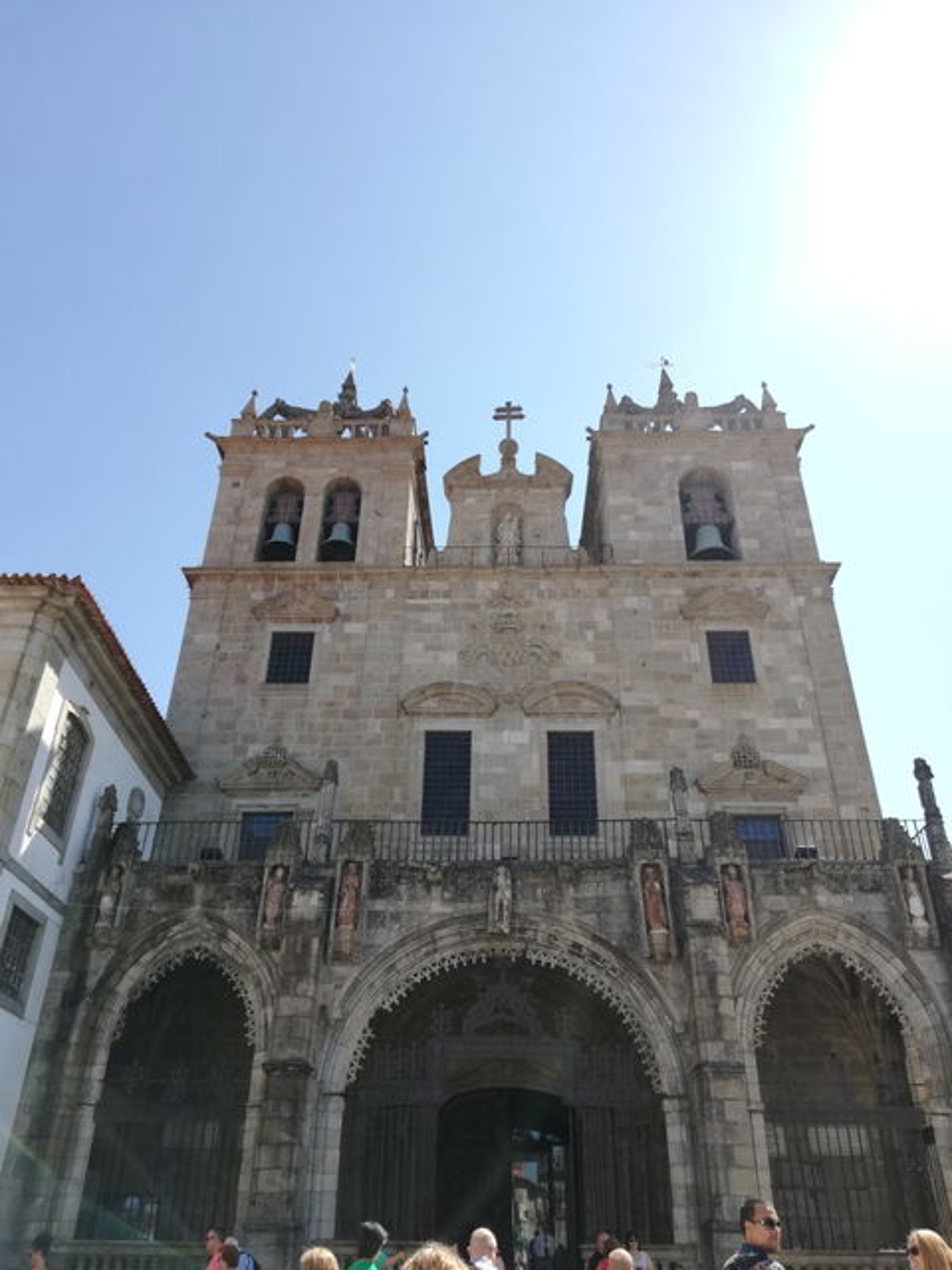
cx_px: 476
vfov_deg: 67.3
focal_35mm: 26
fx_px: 953
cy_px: 635
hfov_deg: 53.1
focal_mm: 3.81
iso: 50
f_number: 2.2
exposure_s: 1/514
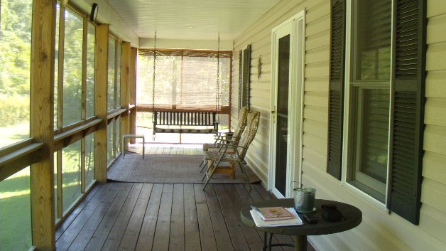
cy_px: 114
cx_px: 220
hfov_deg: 50.5
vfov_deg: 29.7
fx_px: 473
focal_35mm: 40
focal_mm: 6.4
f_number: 3.6
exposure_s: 1/60
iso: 200
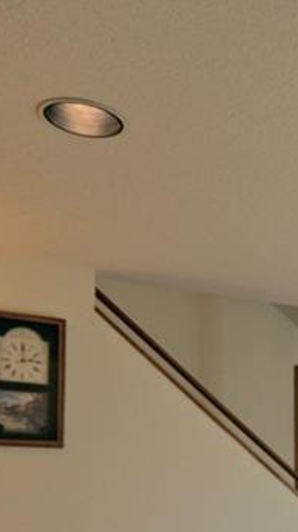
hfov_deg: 20.0
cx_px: 426
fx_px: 746
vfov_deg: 36.8
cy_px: 475
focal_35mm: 53
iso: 720
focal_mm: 17
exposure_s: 1/60
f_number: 8
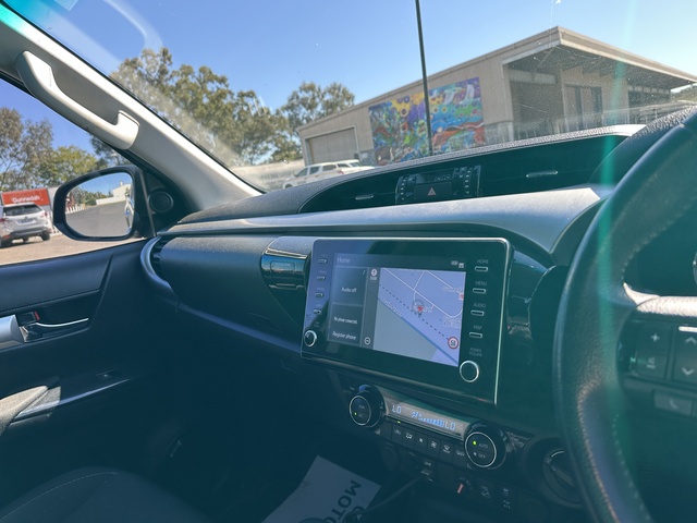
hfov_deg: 71.6
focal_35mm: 24
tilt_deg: -8.5
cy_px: 262
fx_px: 483
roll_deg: +9.0
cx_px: 348
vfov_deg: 56.8
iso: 80
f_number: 1.78
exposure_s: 1/555
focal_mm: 6.86
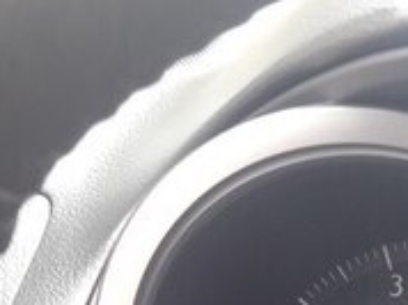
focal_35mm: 104
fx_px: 1224
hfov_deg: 17.2
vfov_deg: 13.5
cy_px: 439
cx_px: 603
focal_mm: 3.7
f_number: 1.9
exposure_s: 1/50
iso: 50
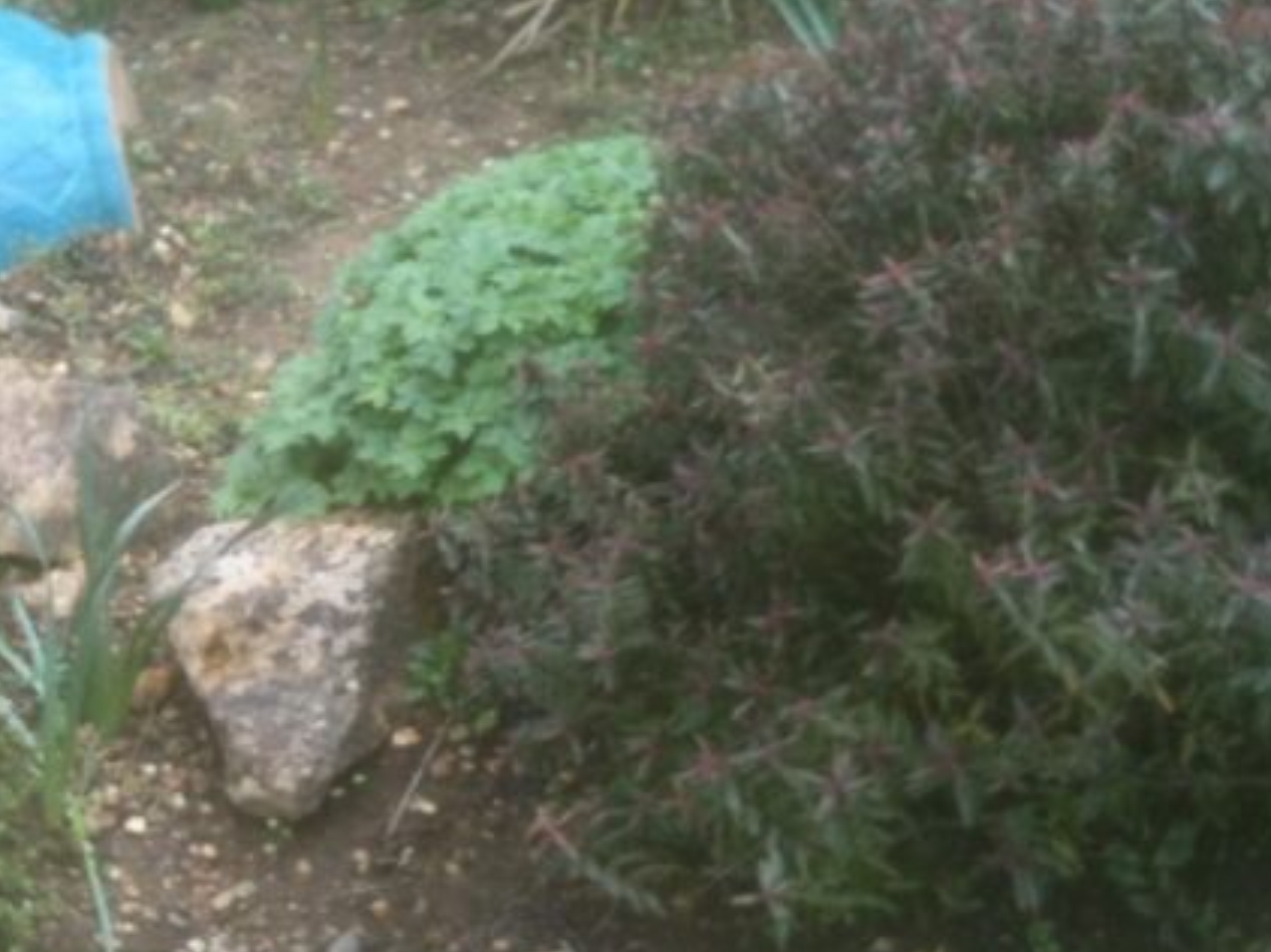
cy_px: 455
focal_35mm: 85
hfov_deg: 22.8
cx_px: 325
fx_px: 3119
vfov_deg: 17.3
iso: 80
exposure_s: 1/120
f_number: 2.8
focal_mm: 3.85
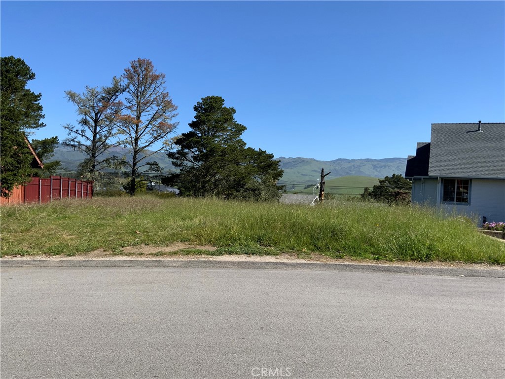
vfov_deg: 48.2
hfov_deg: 61.7
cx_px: 252
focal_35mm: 29
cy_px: 190
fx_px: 423
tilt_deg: -1.6
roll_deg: -2.9
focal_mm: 3
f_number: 1.8
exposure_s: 1/2058
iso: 16
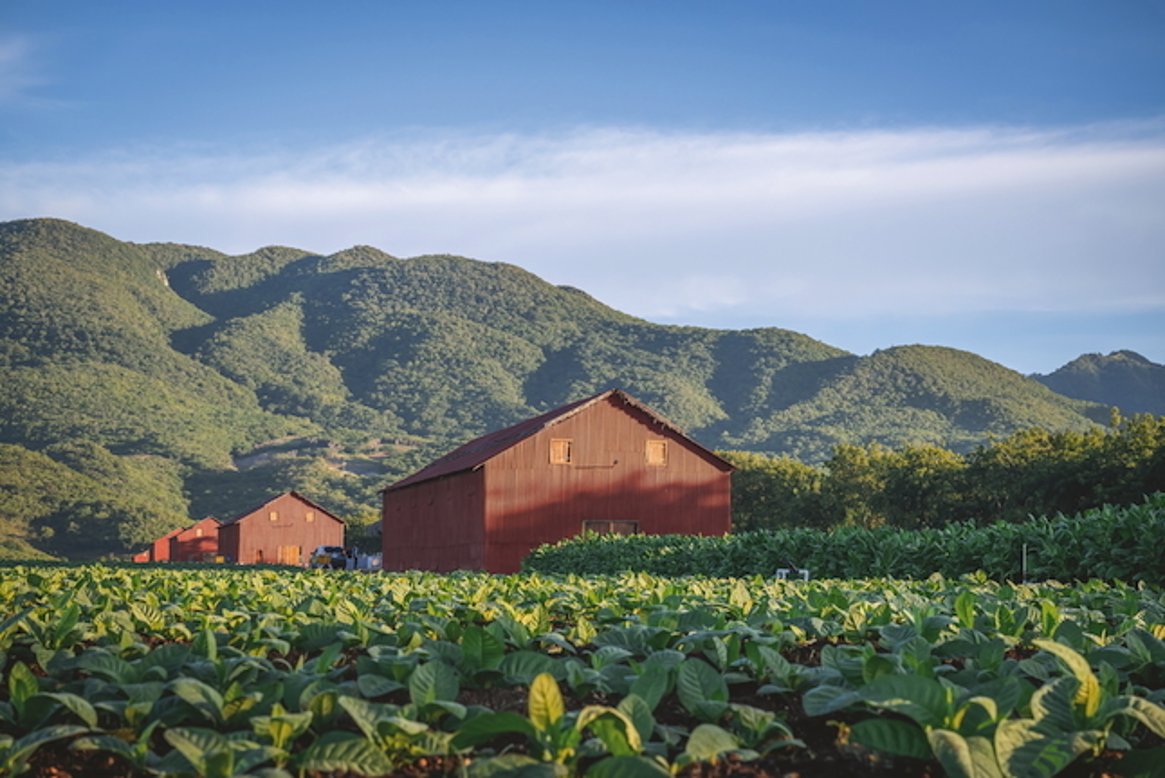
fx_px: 2266
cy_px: 389
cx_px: 582
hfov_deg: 28.8
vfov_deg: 19.5
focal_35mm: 70
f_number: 6.3
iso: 400
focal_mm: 70
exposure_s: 1/640
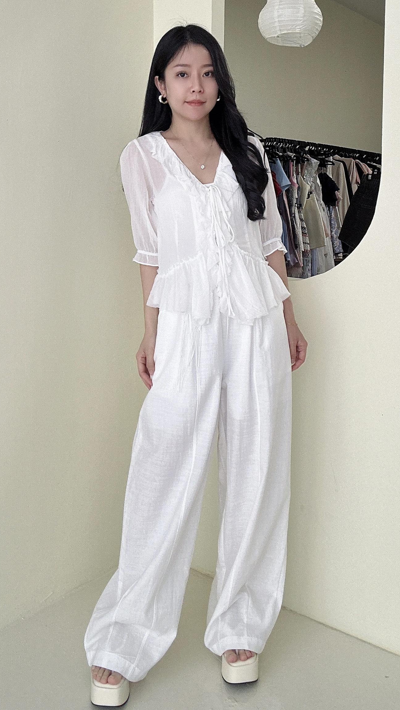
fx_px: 490
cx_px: 199
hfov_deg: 44.4
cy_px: 363
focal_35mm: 26
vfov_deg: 71.9
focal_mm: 2.69
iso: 80
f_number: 1.9
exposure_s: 1/60
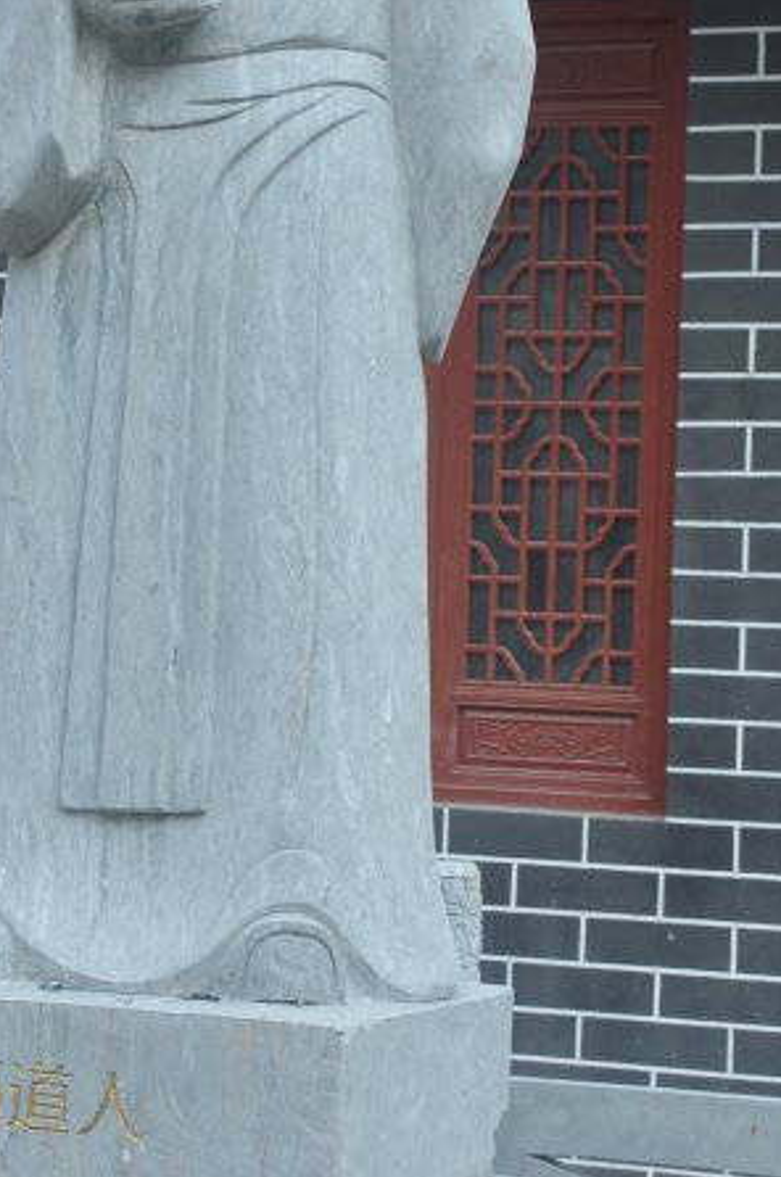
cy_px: 439
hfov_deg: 12.2
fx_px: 3656
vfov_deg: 18.3
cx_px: 266
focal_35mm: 112
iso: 200
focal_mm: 32
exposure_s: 1/200
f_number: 7.1
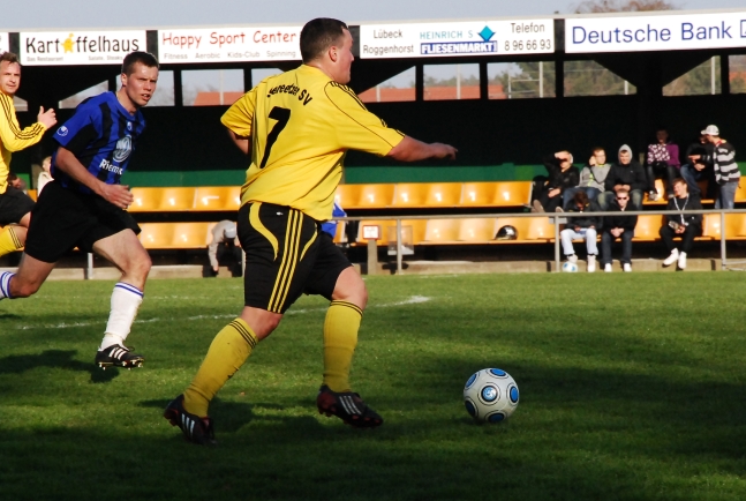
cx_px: 304
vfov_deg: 7.1
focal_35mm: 195
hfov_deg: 10.5
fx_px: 4040
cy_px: 219
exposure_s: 1/1000
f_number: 9
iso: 800
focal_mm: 105
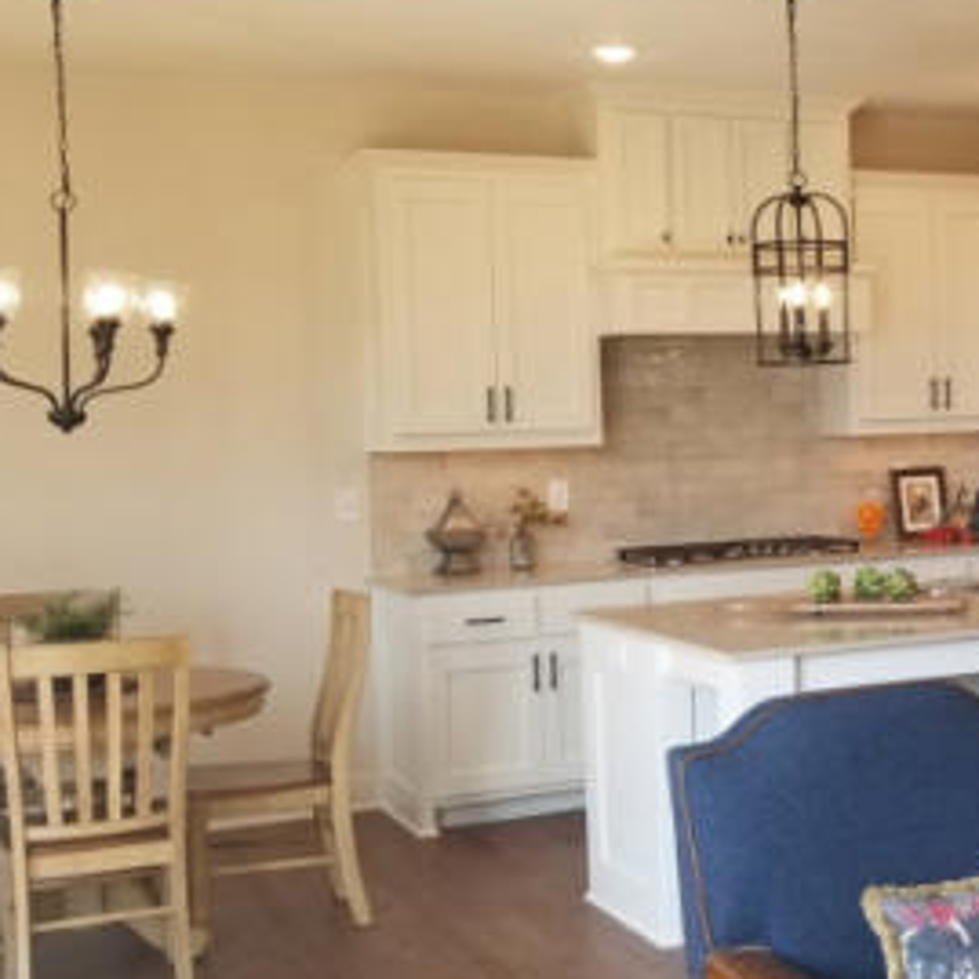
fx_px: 1856
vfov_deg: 29.5
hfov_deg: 27.6
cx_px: 1015
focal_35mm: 58
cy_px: 464
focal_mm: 4.3
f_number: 1.7
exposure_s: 1/120
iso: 64
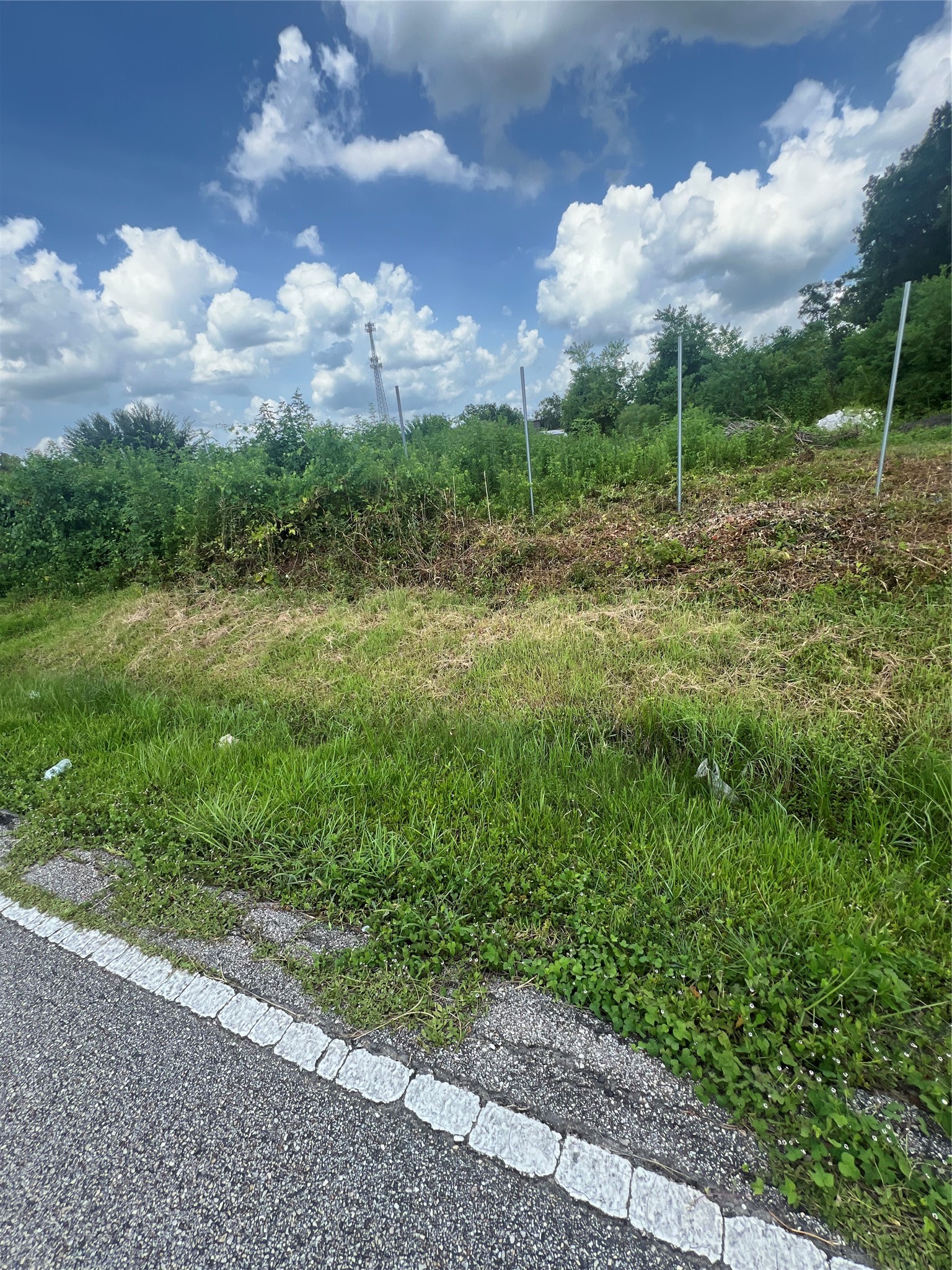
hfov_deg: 89.9
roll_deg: +6.3
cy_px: 635
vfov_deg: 106.2
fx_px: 477
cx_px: 476
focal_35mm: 13
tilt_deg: -18.8
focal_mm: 1.57
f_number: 1.8
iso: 32
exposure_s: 1/567
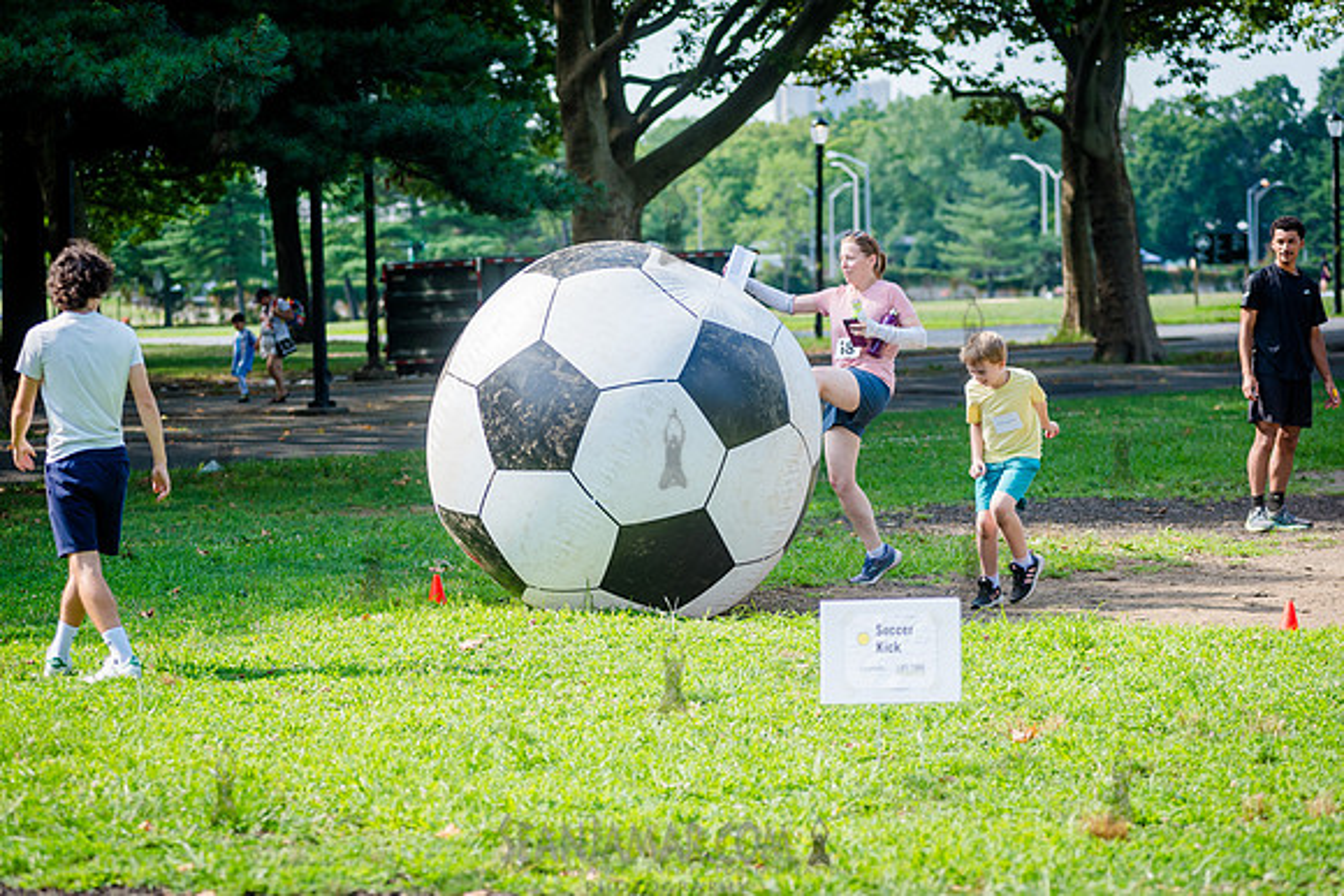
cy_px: 448
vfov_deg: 11.4
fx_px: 4481
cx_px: 672
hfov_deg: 17.1
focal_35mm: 120
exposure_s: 1/640
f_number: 4
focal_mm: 120
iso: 200
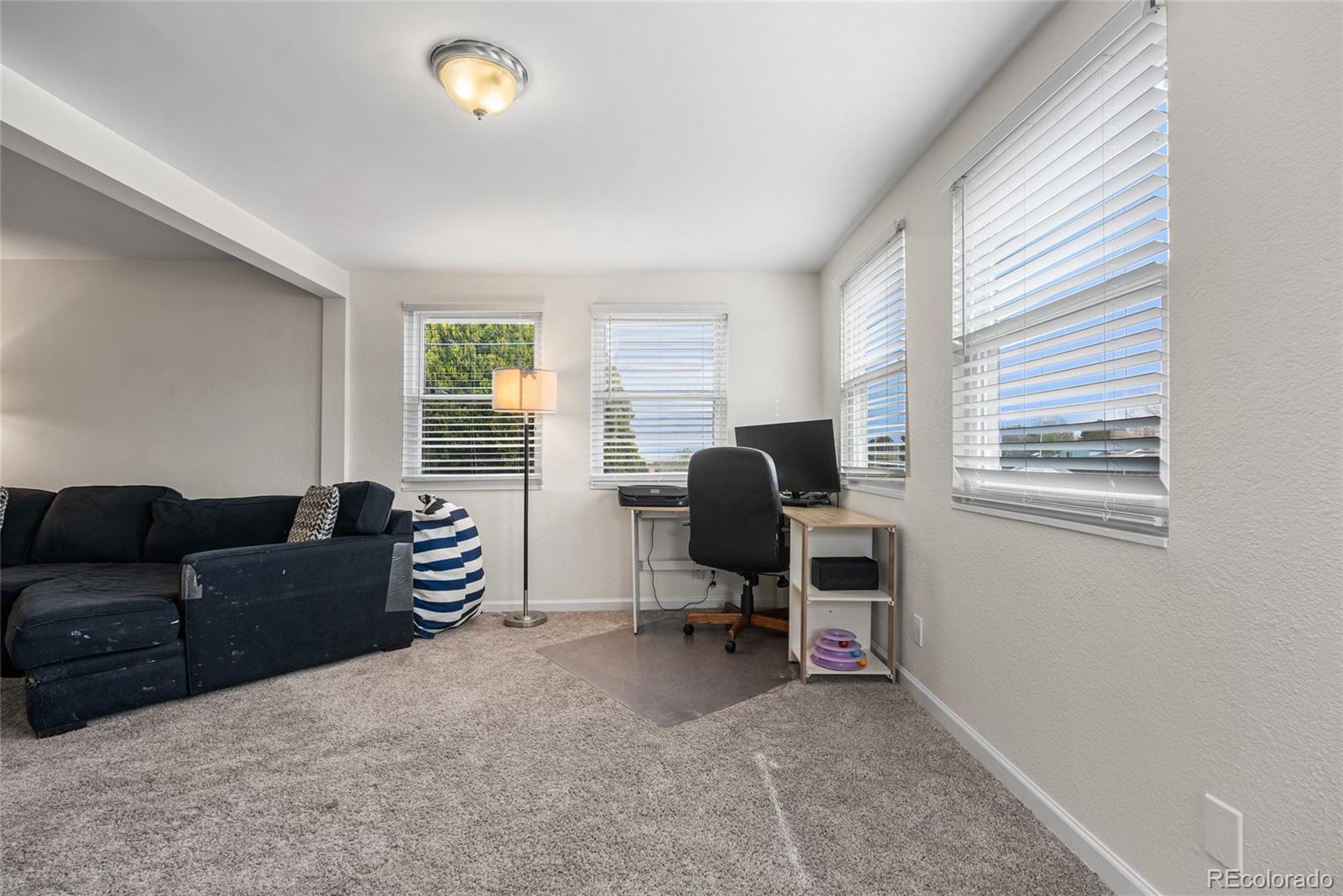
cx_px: 672
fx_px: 597
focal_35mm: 16
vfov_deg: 73.8
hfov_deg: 96.7
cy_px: 448
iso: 200
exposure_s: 1/5
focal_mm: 16
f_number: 8
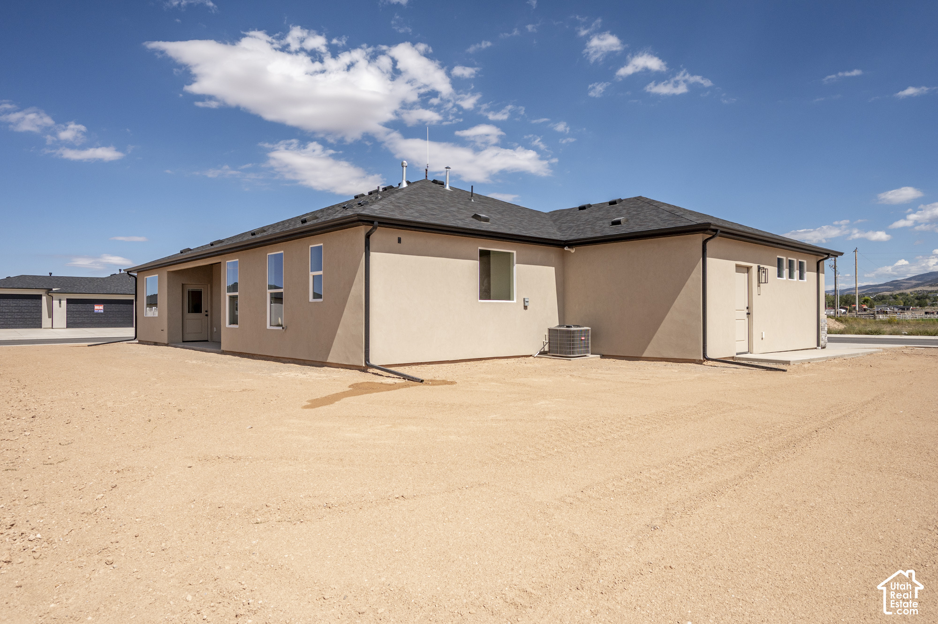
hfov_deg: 78.6
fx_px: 573
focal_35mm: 22
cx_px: 469
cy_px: 312
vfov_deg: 57.2
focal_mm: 22
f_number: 9
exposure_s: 1/2000
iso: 400
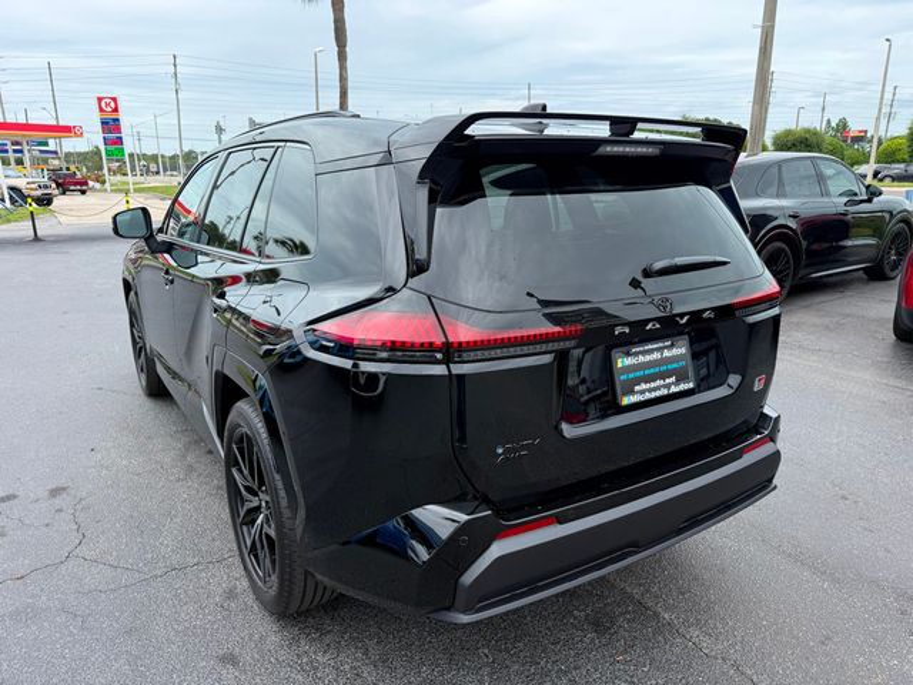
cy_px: 342
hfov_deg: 71.6
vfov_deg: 56.8
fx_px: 633
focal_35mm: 24
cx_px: 456
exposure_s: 1/2611
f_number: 1.78
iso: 100
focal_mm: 6.76
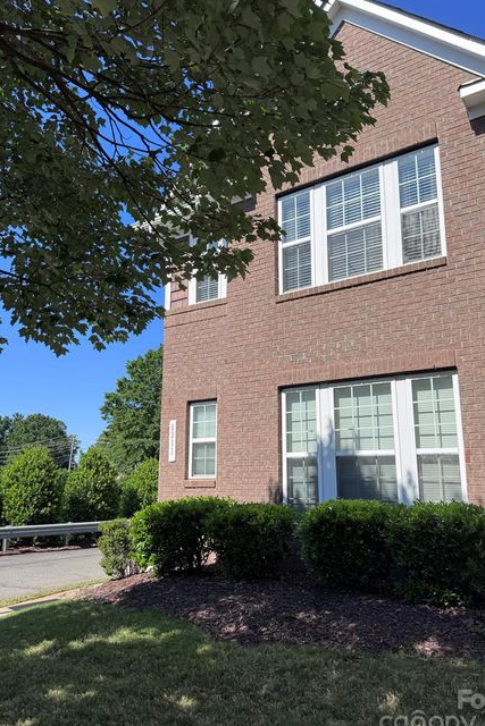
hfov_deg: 49.5
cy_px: 366
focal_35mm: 26
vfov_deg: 69.4
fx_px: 525
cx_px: 262
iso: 80
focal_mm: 6.76
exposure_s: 1/3802
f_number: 1.78
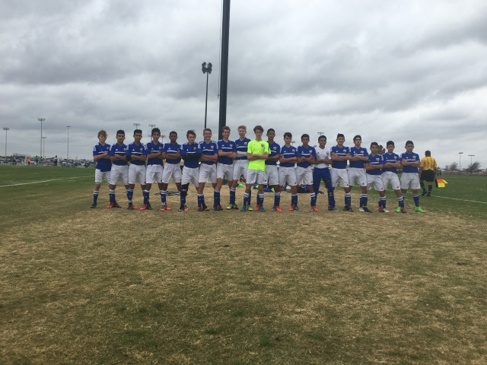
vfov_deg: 48.2
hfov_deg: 61.7
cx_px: 244
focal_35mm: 29
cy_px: 182
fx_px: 408
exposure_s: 1/801
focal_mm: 4.15
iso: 25
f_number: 2.2
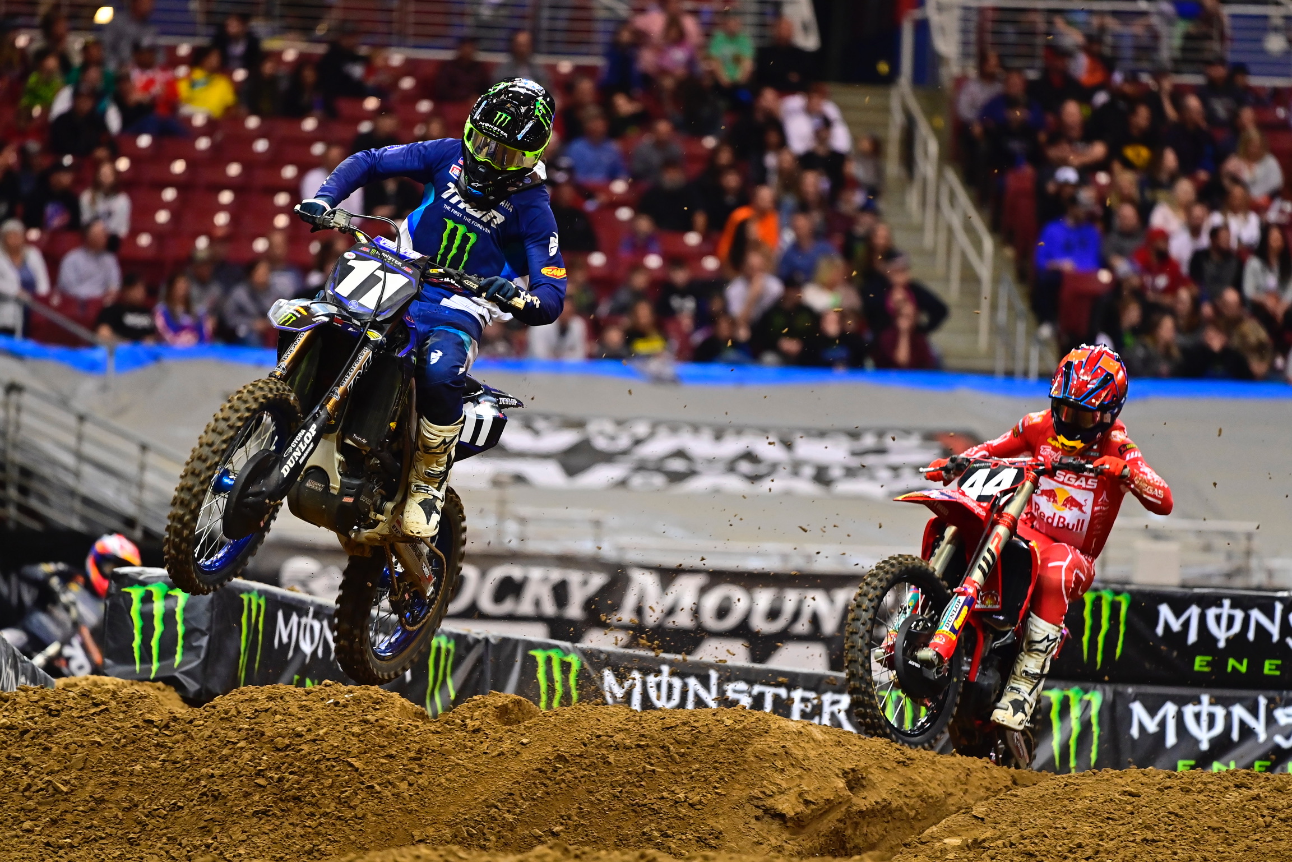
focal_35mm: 300
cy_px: 431
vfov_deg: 4.6
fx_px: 10767
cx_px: 646
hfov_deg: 6.9
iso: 3200
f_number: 4
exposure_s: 1/1000
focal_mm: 300
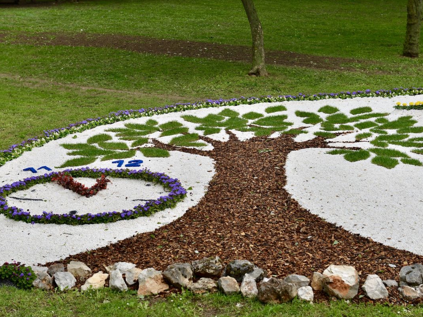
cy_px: 158
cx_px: 224
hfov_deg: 25.7
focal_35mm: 76
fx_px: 929
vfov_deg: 19.4
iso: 100
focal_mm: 70
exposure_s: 1/60
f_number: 6.7
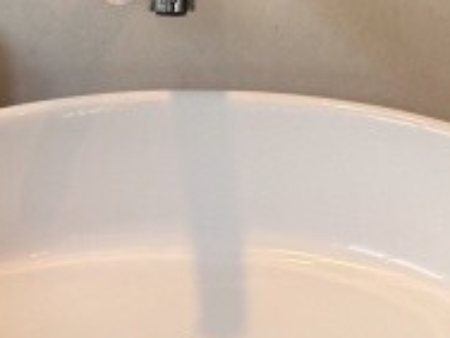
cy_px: 565
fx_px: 1716
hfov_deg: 14.7
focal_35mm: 132
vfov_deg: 10.7
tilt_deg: -40.3
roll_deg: +3.3
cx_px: -4
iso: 50
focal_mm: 6.76
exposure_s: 1/100
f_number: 1.78
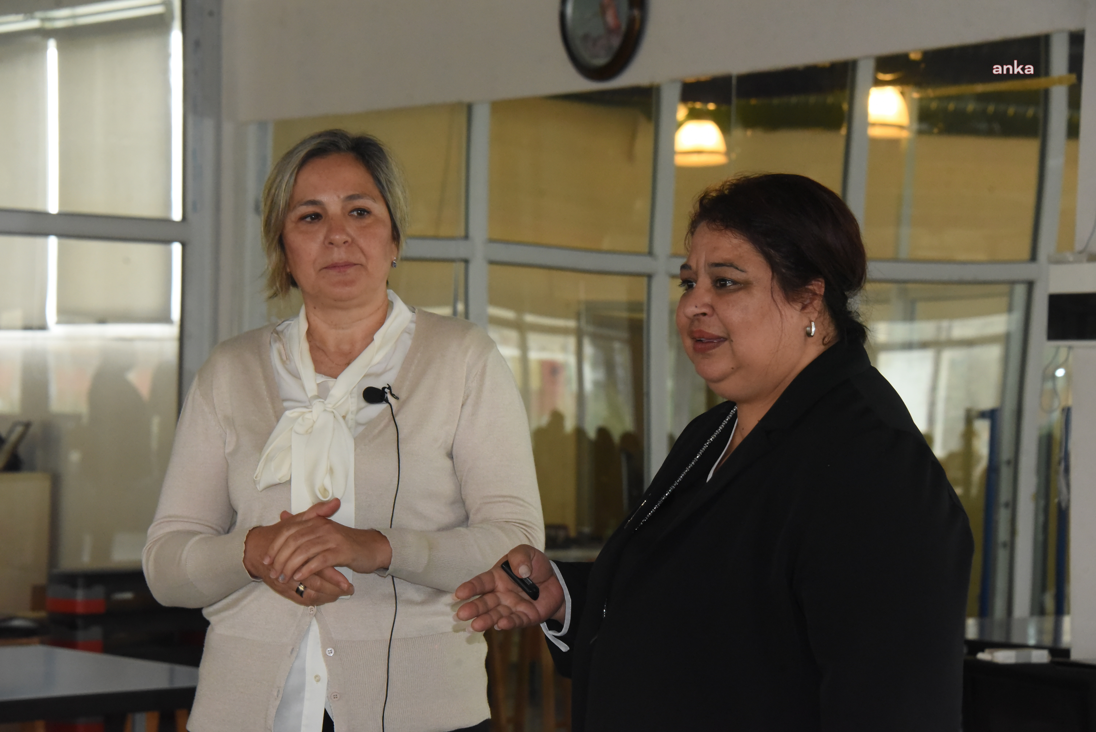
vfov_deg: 12.2
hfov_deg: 18.3
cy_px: 366
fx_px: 3411
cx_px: 548
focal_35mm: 112
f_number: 7.1
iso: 6400
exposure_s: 1/100
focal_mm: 112
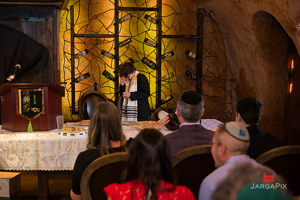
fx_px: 457
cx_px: 142
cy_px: 95
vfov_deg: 24.6
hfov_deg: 36.3
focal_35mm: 55
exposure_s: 1/200
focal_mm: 52
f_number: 4
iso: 1250
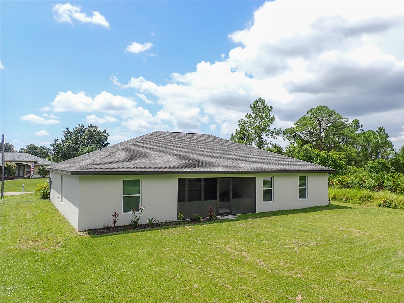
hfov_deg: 69.4
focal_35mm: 25
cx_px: 202
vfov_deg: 54.9
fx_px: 292
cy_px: 152
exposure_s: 1/200
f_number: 8
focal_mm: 4.5
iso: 100
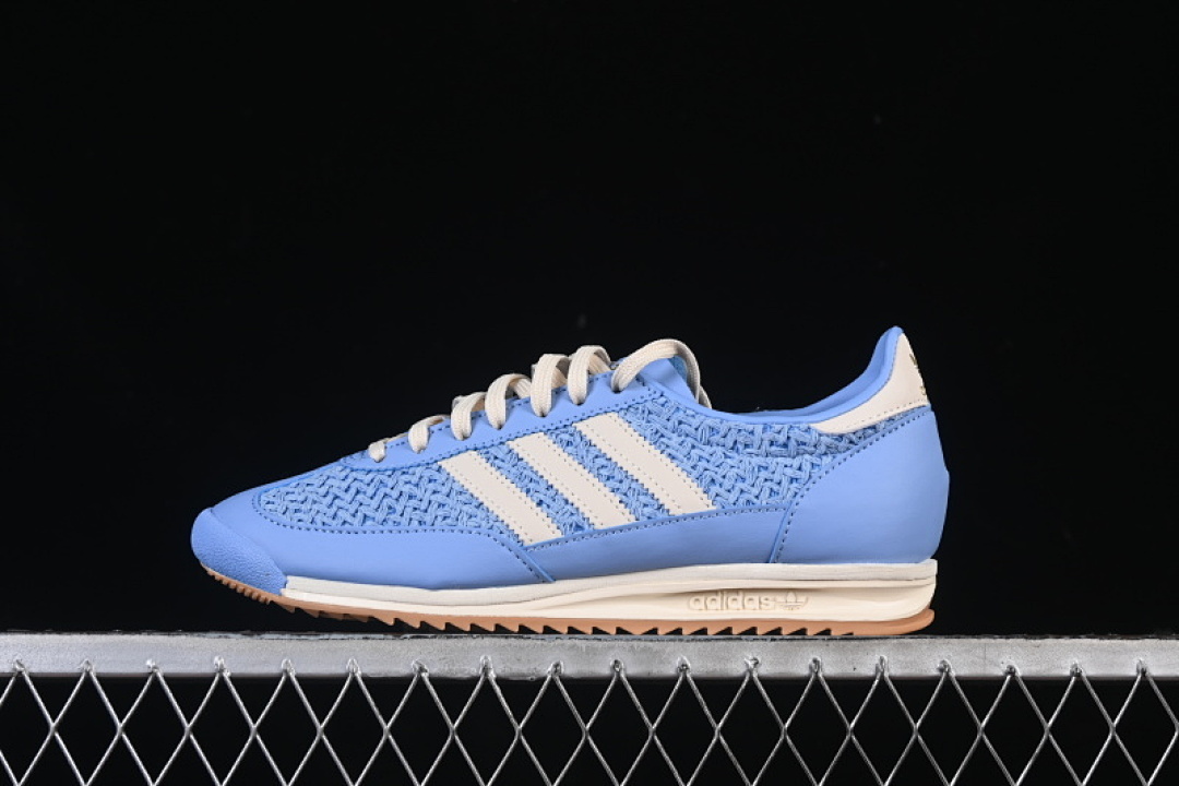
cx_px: 590
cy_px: 393
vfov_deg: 18.2
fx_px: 2456
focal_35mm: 75
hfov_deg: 27.0
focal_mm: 50
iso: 160
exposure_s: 1/80
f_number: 8
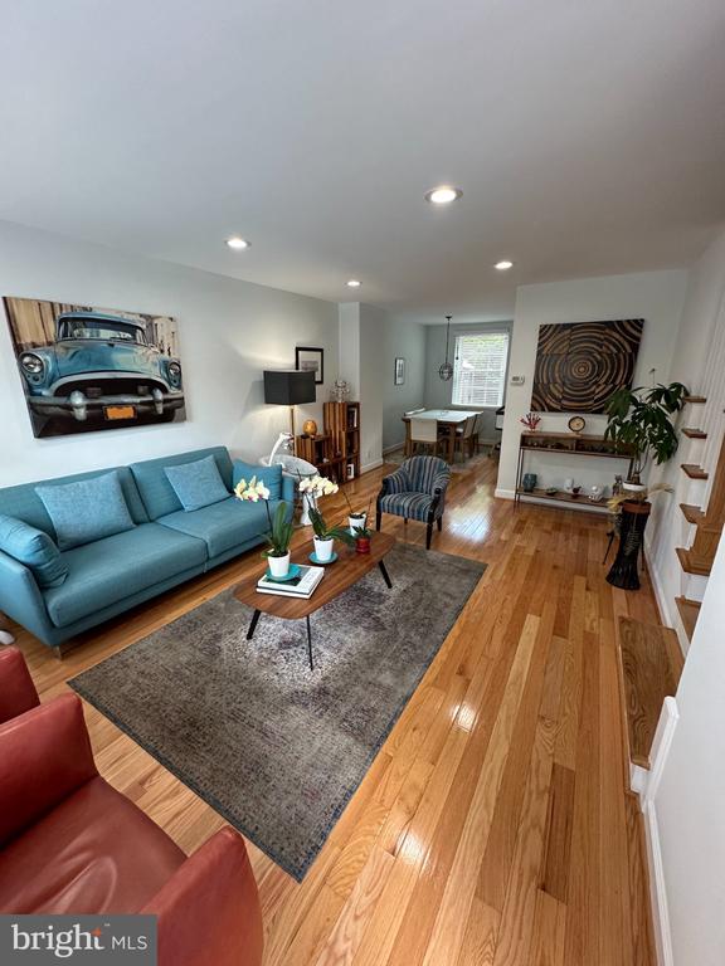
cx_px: 362
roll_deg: -0.7
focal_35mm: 14
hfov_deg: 85.7
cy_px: 483
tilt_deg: -15.5
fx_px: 391
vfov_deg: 102.1
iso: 200
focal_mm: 2.22
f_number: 2.2
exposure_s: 1/120
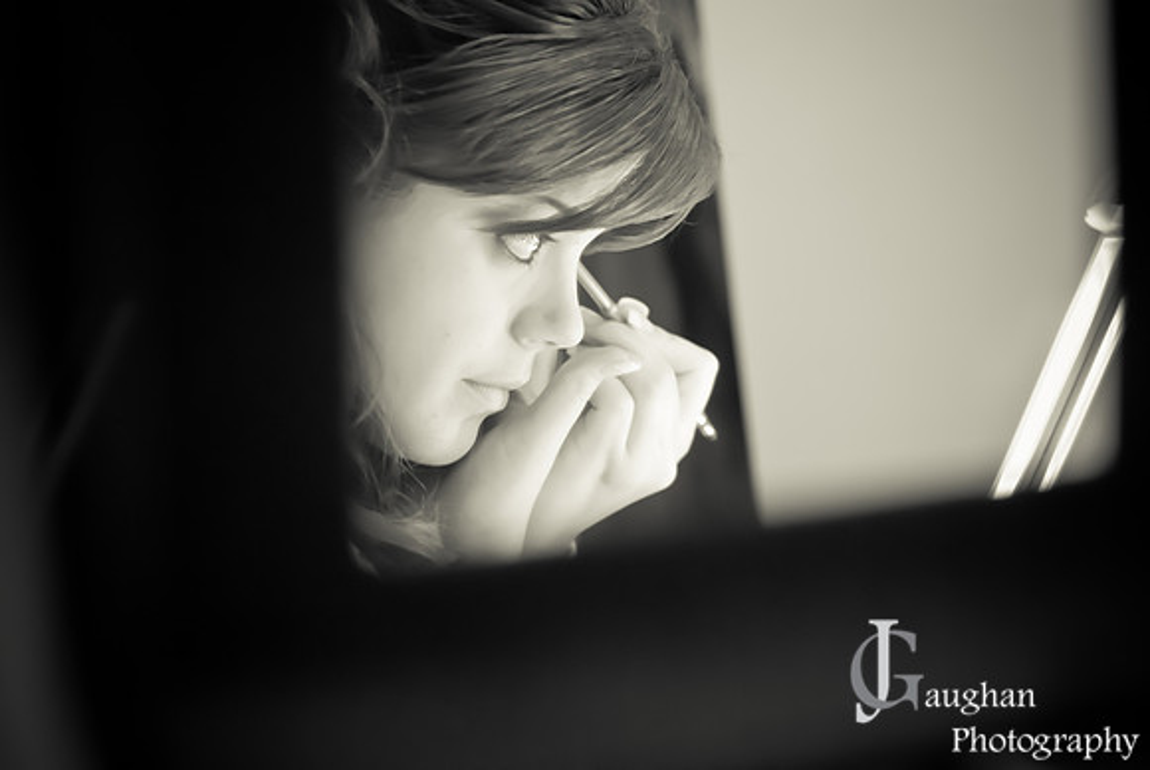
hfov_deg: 27.0
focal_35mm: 75
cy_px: 385
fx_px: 2398
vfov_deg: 18.2
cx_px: 575
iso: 500
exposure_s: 1/40
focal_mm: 50
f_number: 2.8
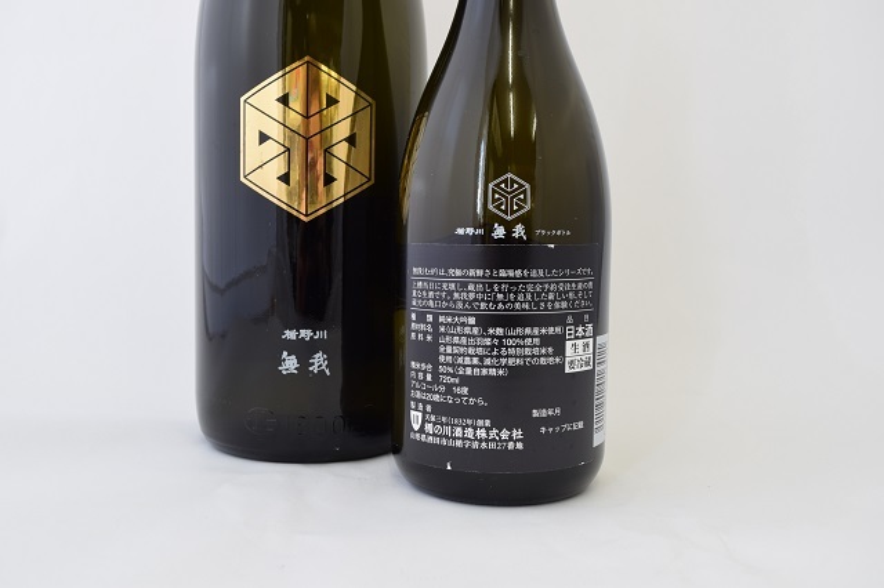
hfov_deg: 51.3
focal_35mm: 38
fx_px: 920
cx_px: 442
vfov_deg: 35.5
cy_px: 294
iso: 100
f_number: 6.3
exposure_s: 1/6
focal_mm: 25
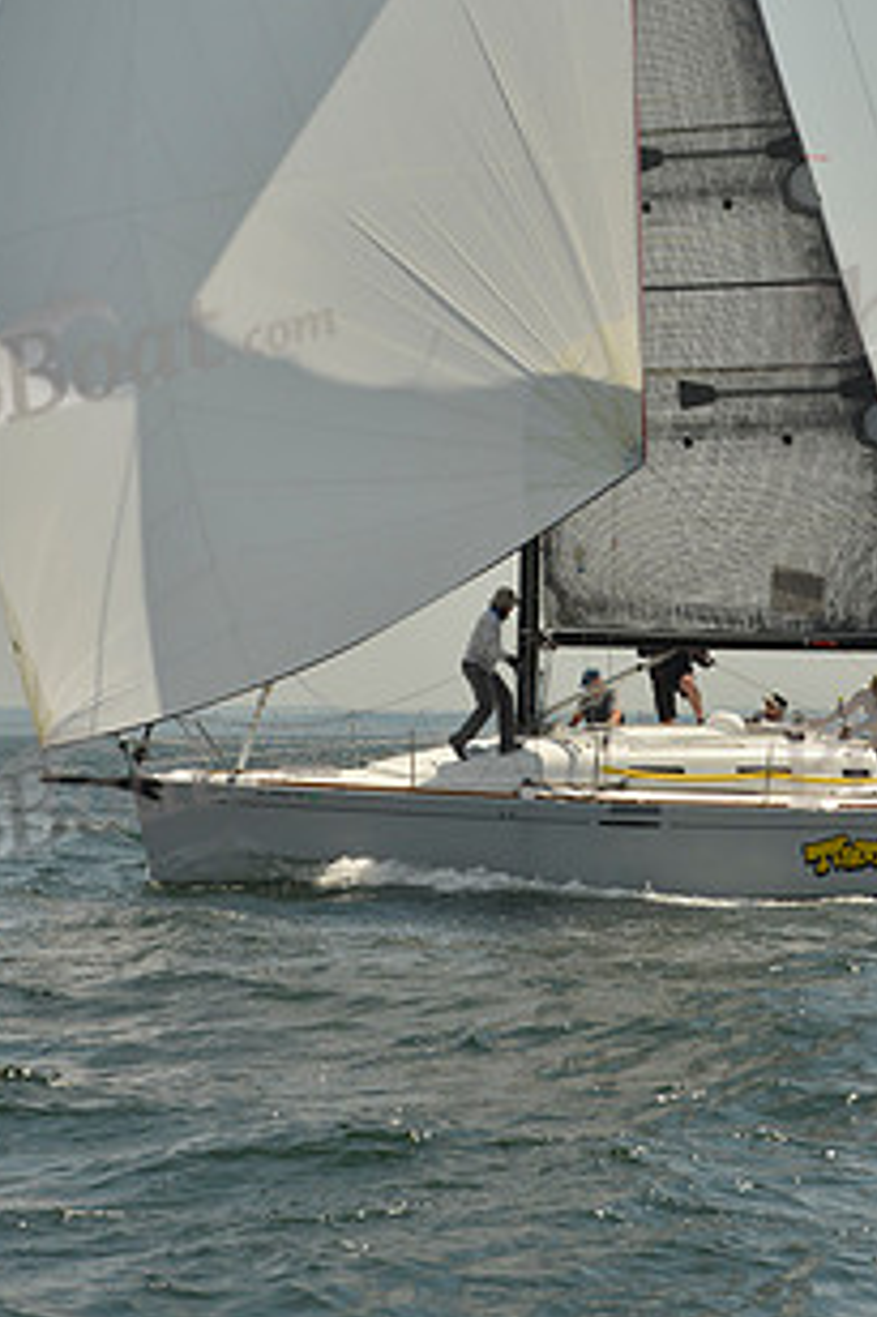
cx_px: 558
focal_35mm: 132
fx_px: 4829
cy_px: 103
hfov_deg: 10.4
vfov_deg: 15.3
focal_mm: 70
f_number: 8
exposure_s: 1/1250
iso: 200
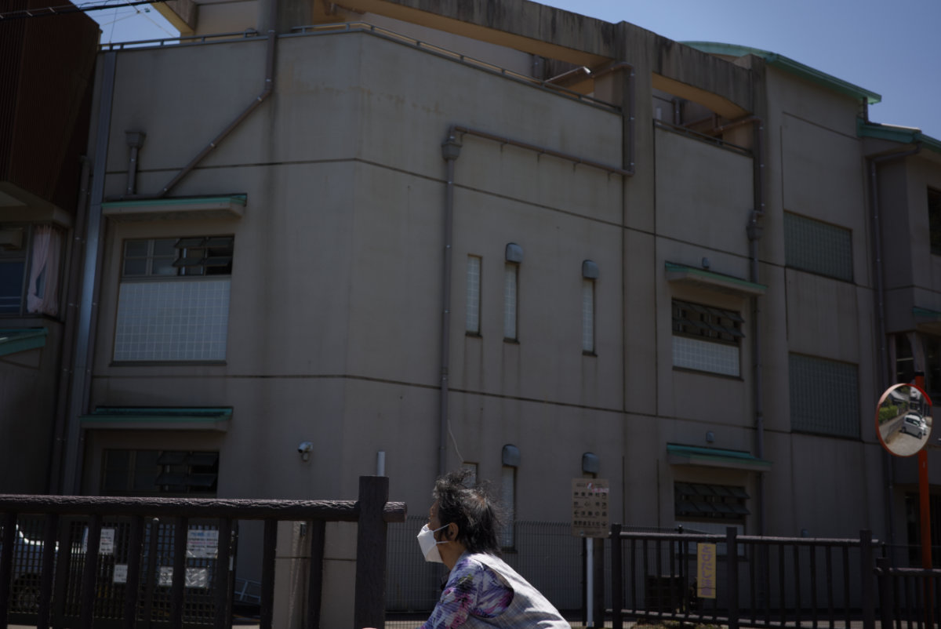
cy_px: 314
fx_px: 1046
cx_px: 470
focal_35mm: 40
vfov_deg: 33.5
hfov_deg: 48.4
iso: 100
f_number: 4.5
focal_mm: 26
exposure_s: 1/800
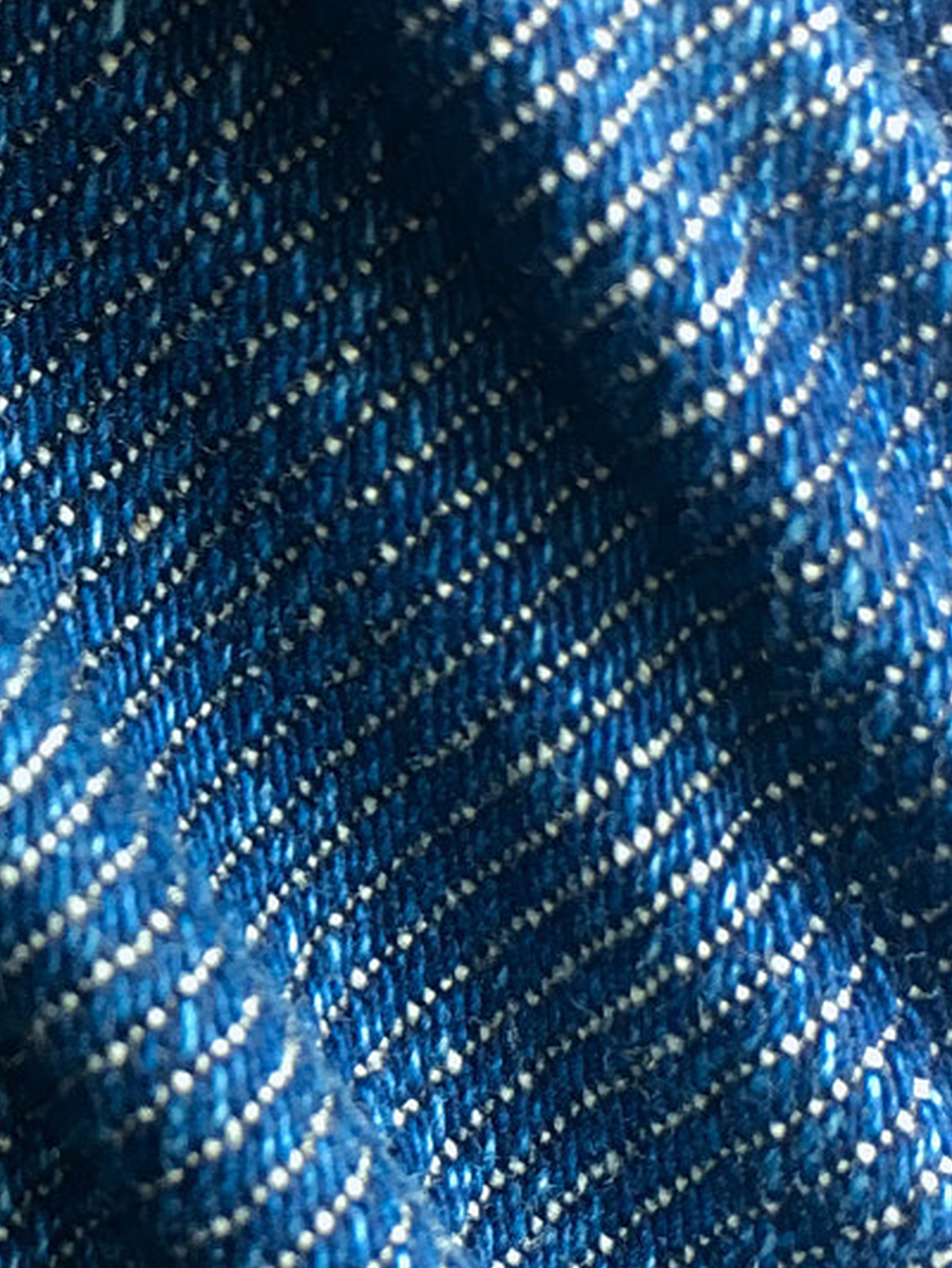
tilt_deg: -47.3
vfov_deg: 22.5
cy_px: 697
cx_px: -52
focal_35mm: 87
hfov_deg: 16.5
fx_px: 3189
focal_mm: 4.15
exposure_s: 1/33
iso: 80
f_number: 2.2
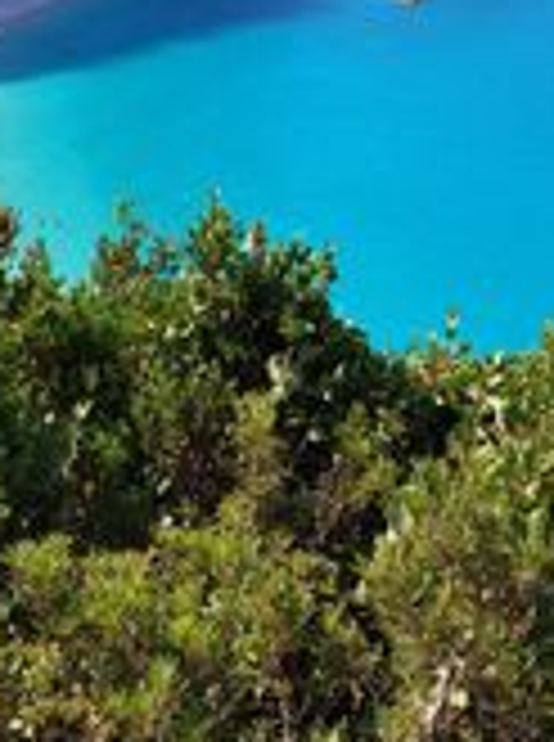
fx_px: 1799
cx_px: 437
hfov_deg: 17.4
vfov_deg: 21.6
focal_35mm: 84
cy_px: -153
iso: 50
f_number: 1.9
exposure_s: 1/2695
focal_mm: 6.71
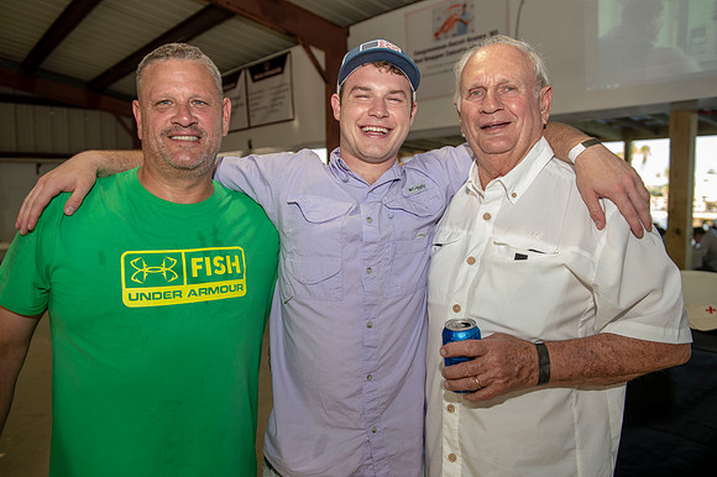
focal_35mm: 28
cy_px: 238
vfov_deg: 46.4
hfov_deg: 65.5
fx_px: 557
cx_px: 358
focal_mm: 28
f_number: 3.5
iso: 50
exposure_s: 1/80
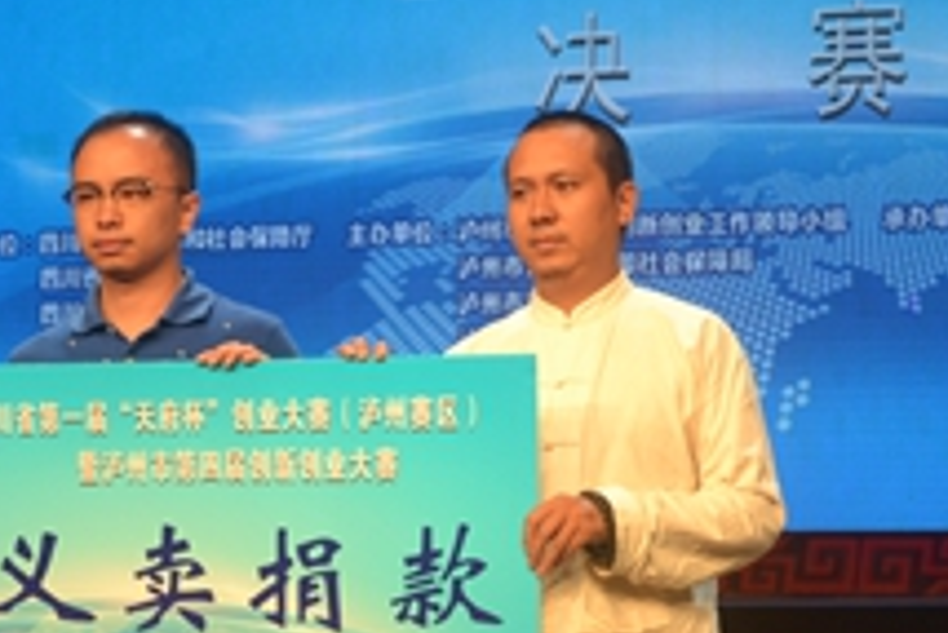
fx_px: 3689
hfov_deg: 14.6
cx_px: 226
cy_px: 666
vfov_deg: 9.7
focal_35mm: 140
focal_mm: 40
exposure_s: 1/60
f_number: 5.3
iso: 400
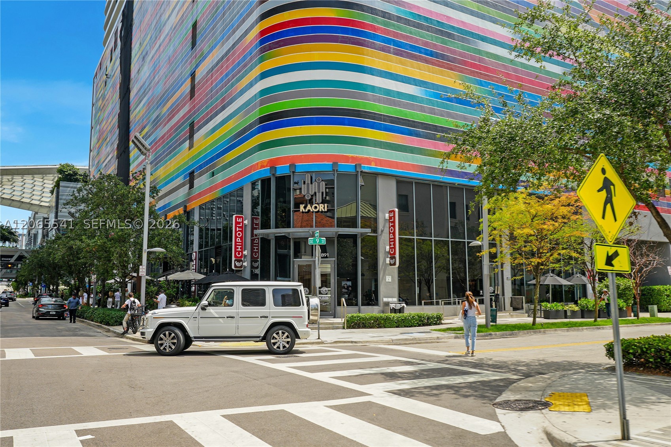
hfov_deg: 61.9
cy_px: 224
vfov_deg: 43.6
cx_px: 336
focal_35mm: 30
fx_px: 559
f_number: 7.1
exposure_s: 1/100
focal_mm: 20
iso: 100
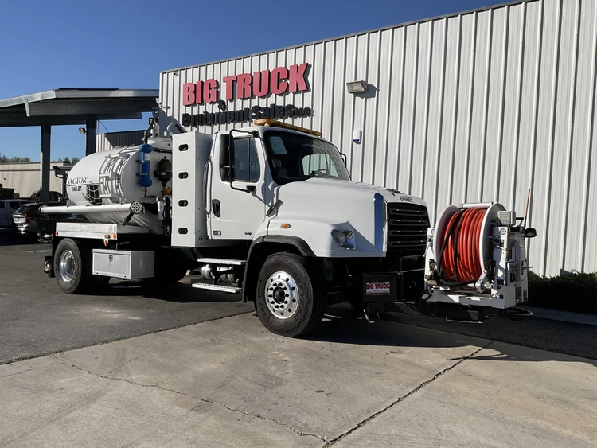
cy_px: 224
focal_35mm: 29
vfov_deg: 48.3
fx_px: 500
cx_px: 298
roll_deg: -3.2
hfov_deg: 61.6
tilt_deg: -2.3
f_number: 1.8
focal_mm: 3
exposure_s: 1/3534
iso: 16
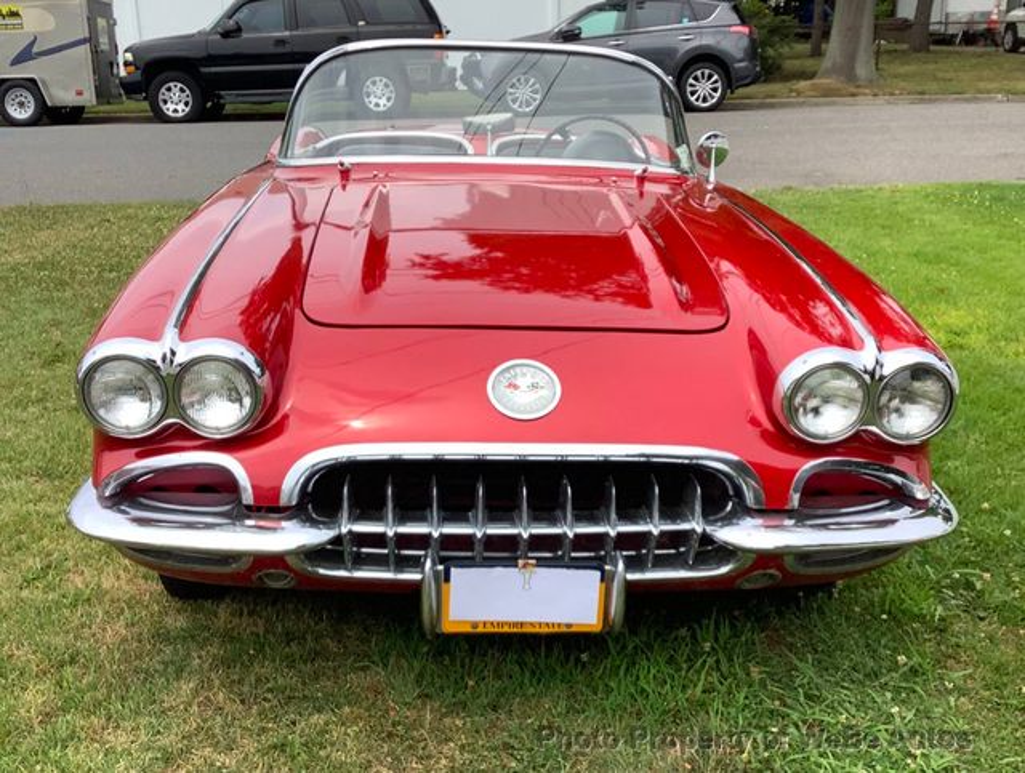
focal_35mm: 31
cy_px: 386
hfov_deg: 58.2
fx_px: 920
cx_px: 512
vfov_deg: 45.6
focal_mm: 3.3
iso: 25
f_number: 2.4
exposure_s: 1/895
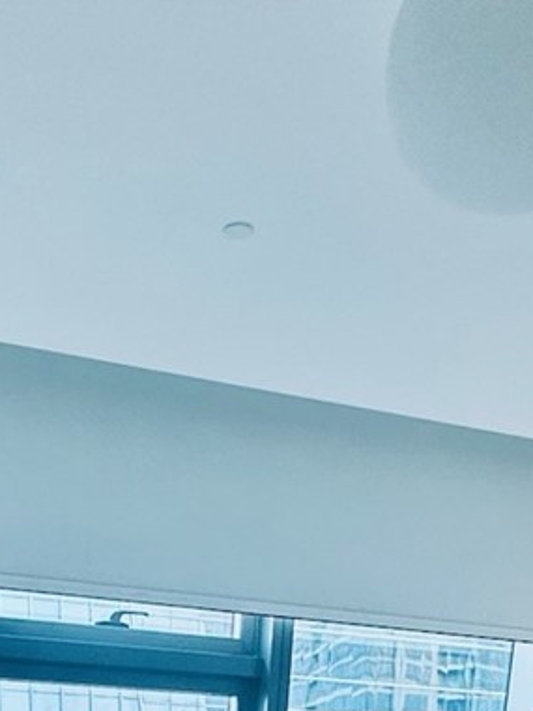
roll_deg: -2.4
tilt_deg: -11.9
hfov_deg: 24.6
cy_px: 1125
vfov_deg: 24.0
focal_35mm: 59
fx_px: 1211
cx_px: 142
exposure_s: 1/99
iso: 160
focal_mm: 2.22
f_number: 2.2
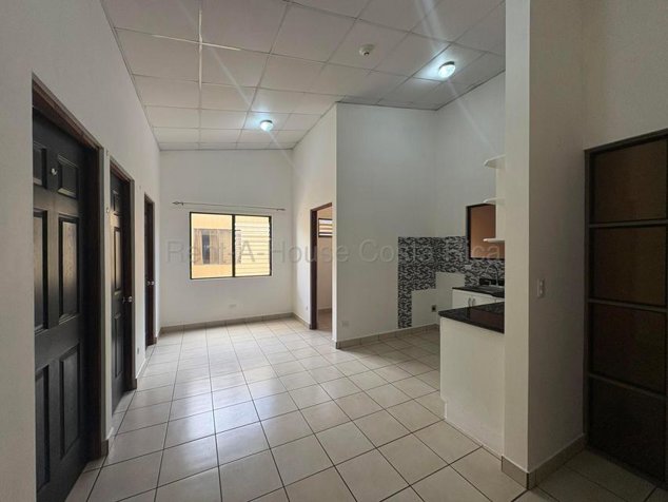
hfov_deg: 102.0
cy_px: 251
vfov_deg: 85.7
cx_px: 334
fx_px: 270
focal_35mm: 14
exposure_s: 1/120
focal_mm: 2.22
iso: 125
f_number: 2.2
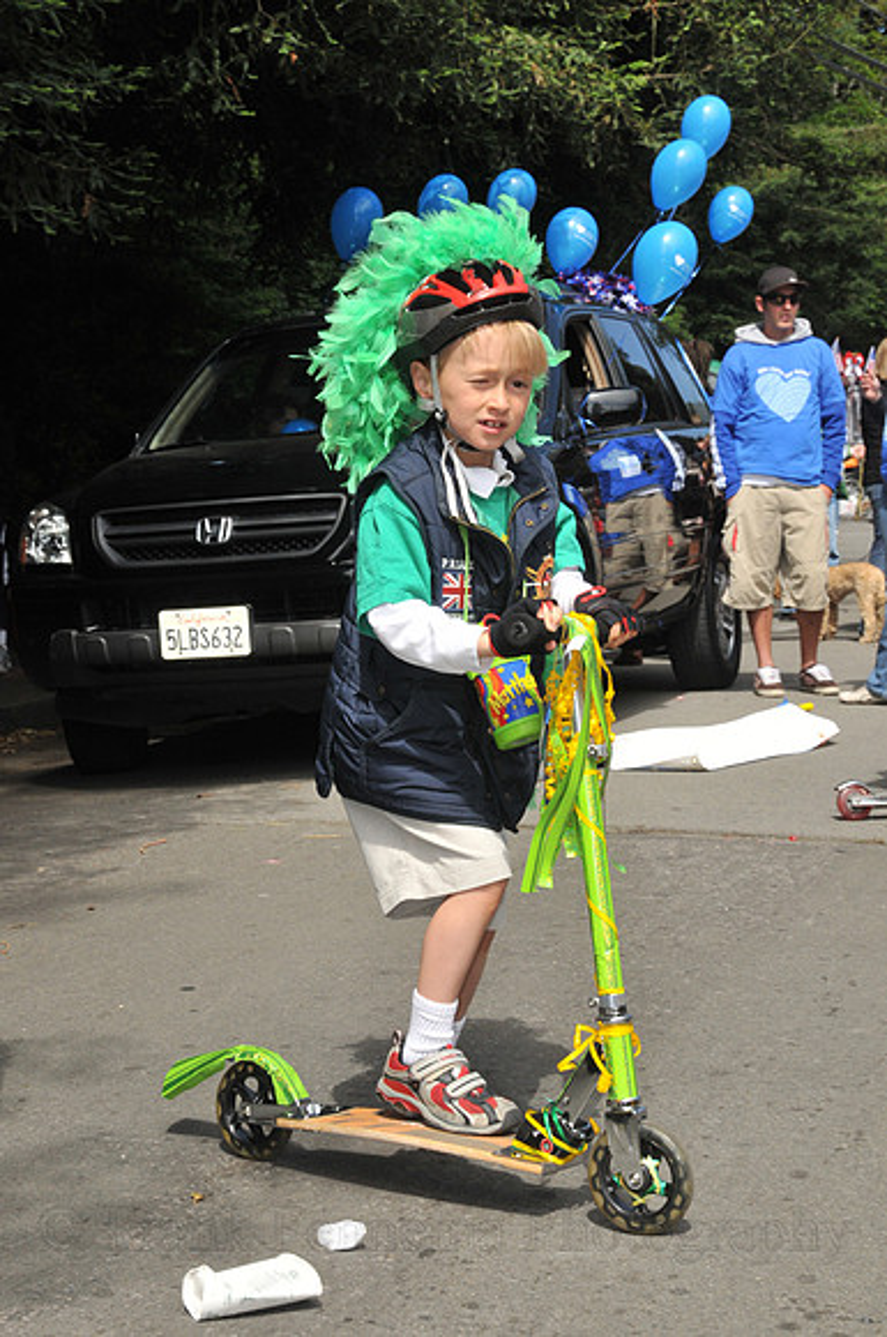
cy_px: 668
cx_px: 444
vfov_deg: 30.6
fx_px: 2446
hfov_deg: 20.6
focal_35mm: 66
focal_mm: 44
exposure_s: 1/320
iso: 400
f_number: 16
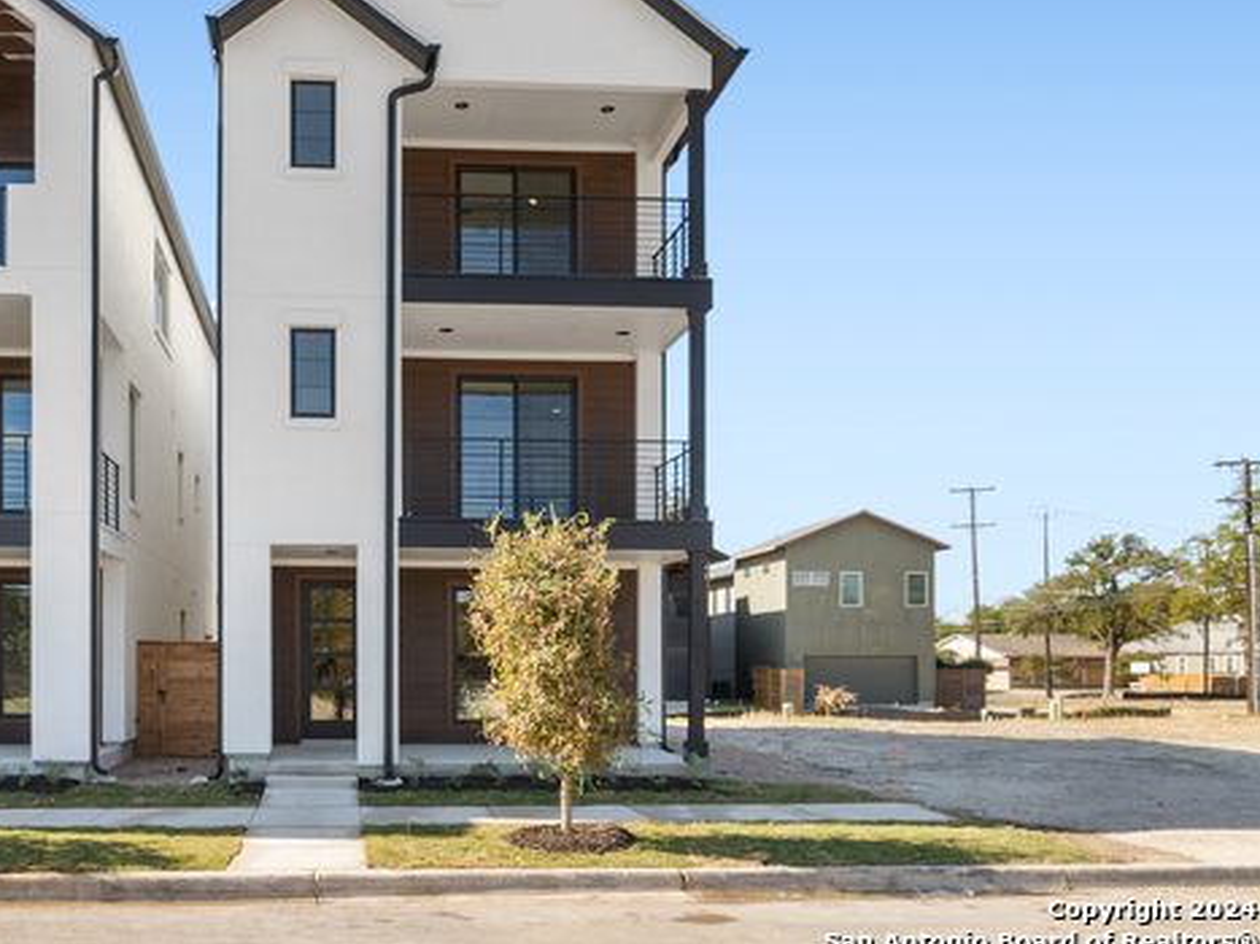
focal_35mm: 29
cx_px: 399
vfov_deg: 47.9
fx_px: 1055
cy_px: 382
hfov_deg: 59.9
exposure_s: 1/250
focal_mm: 15
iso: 320
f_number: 6.3
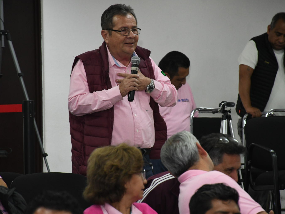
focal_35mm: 240
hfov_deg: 8.3
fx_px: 1976
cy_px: 107
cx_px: 144
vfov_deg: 6.2
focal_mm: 140
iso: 4000
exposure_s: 1/125
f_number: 6.3
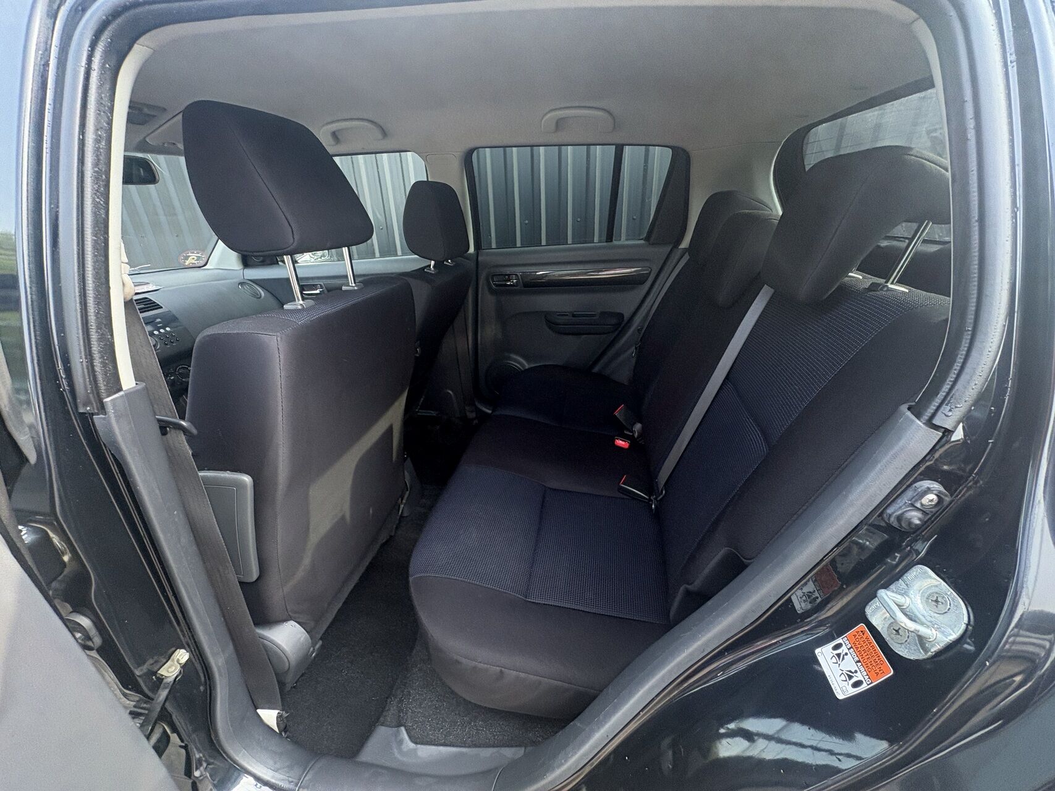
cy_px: 396
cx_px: 528
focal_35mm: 14
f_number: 2.2
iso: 80
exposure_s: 1/113
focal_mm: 2.22
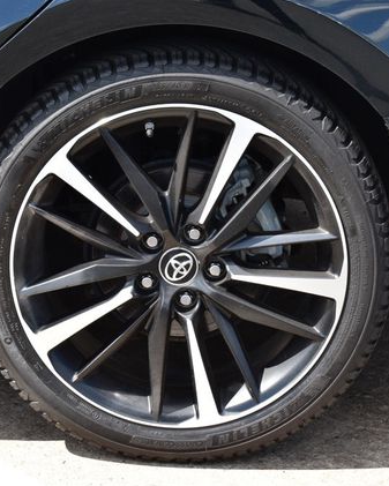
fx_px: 1693
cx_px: 185
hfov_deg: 13.1
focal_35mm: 118
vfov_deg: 16.3
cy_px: 245
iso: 400
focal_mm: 55
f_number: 10
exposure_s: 1/160
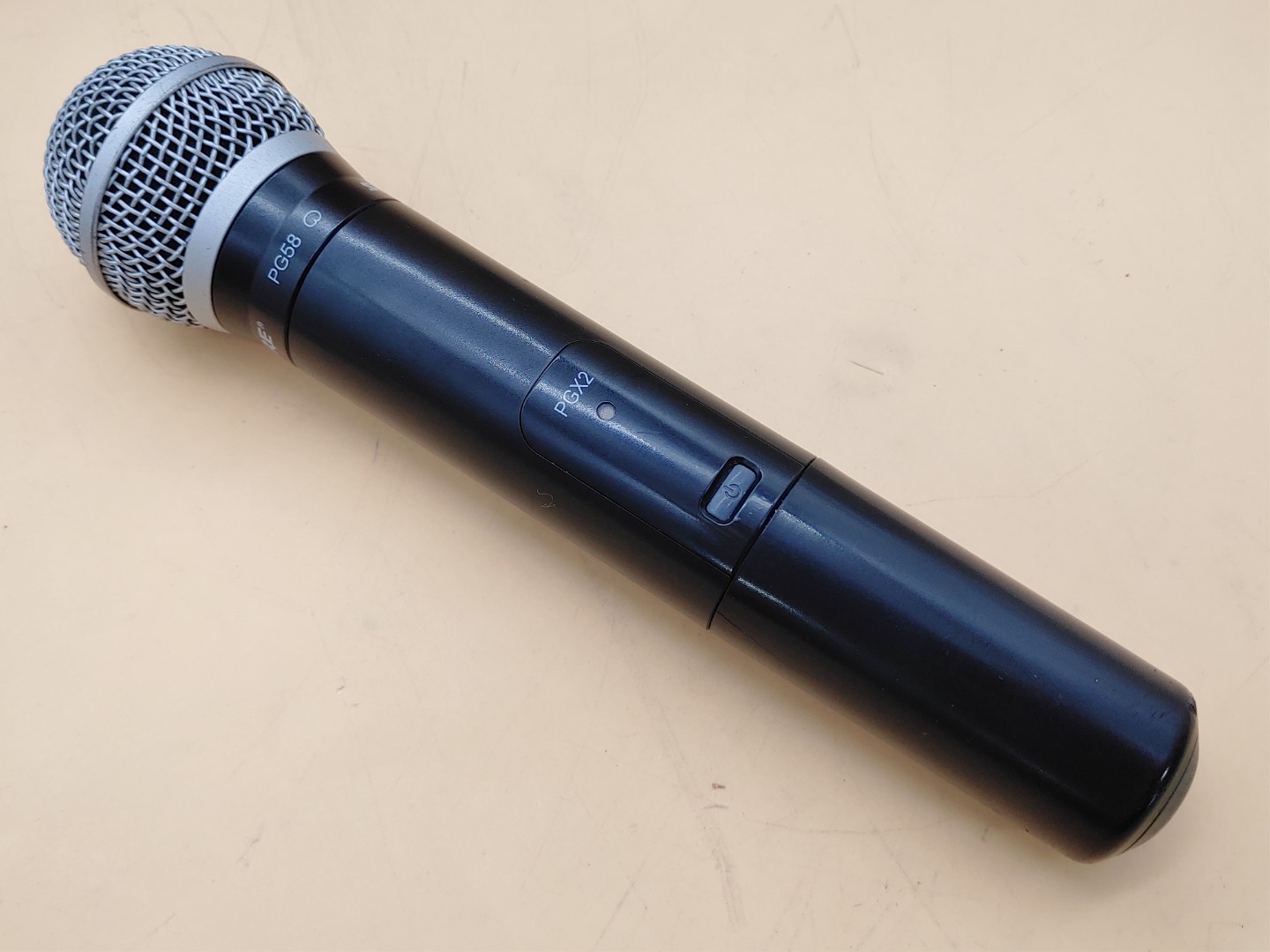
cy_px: 476
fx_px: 1137
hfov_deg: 58.4
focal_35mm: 31
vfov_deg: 45.4
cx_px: 635
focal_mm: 4.36
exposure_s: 1/84
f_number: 1.8
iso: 50
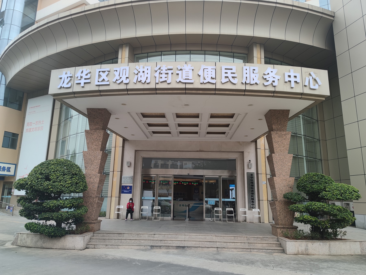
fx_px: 264
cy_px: 138
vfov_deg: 54.9
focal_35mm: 25
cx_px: 183
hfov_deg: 69.4
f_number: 1.85
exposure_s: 1/168
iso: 50
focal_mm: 6.78
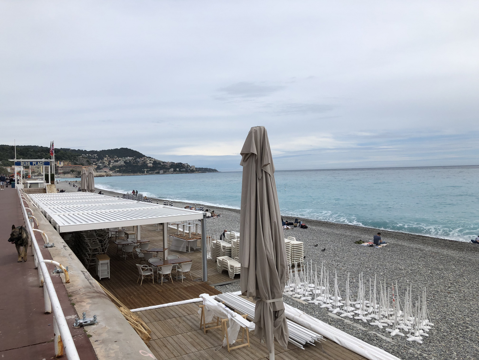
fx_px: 387
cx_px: 240
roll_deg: +1.3
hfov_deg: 63.4
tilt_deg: +0.6
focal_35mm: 28
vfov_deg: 49.7
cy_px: 180
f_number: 1.8
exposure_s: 1/4367
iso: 20
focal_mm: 3.99
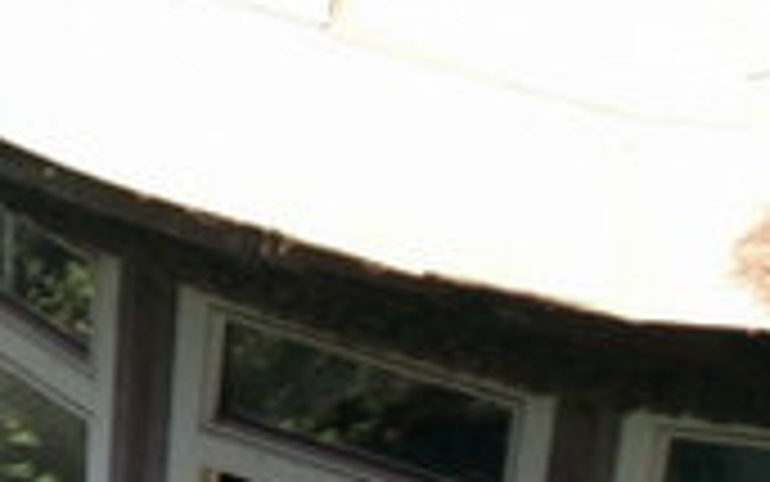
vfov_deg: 8.6
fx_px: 3191
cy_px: 160
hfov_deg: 13.0
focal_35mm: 152
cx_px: -414
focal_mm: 5.86
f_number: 5
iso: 50
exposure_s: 1/125
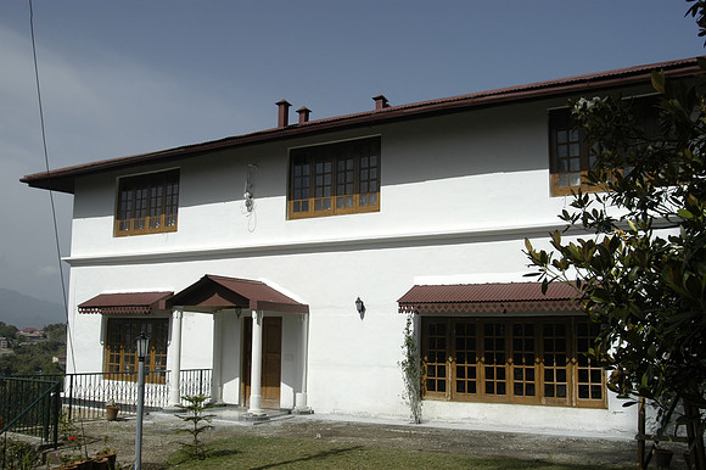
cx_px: 353
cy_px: 235
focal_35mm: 36
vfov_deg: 36.8
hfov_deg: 53.2
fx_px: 706
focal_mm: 24
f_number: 5.6
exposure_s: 1/1250
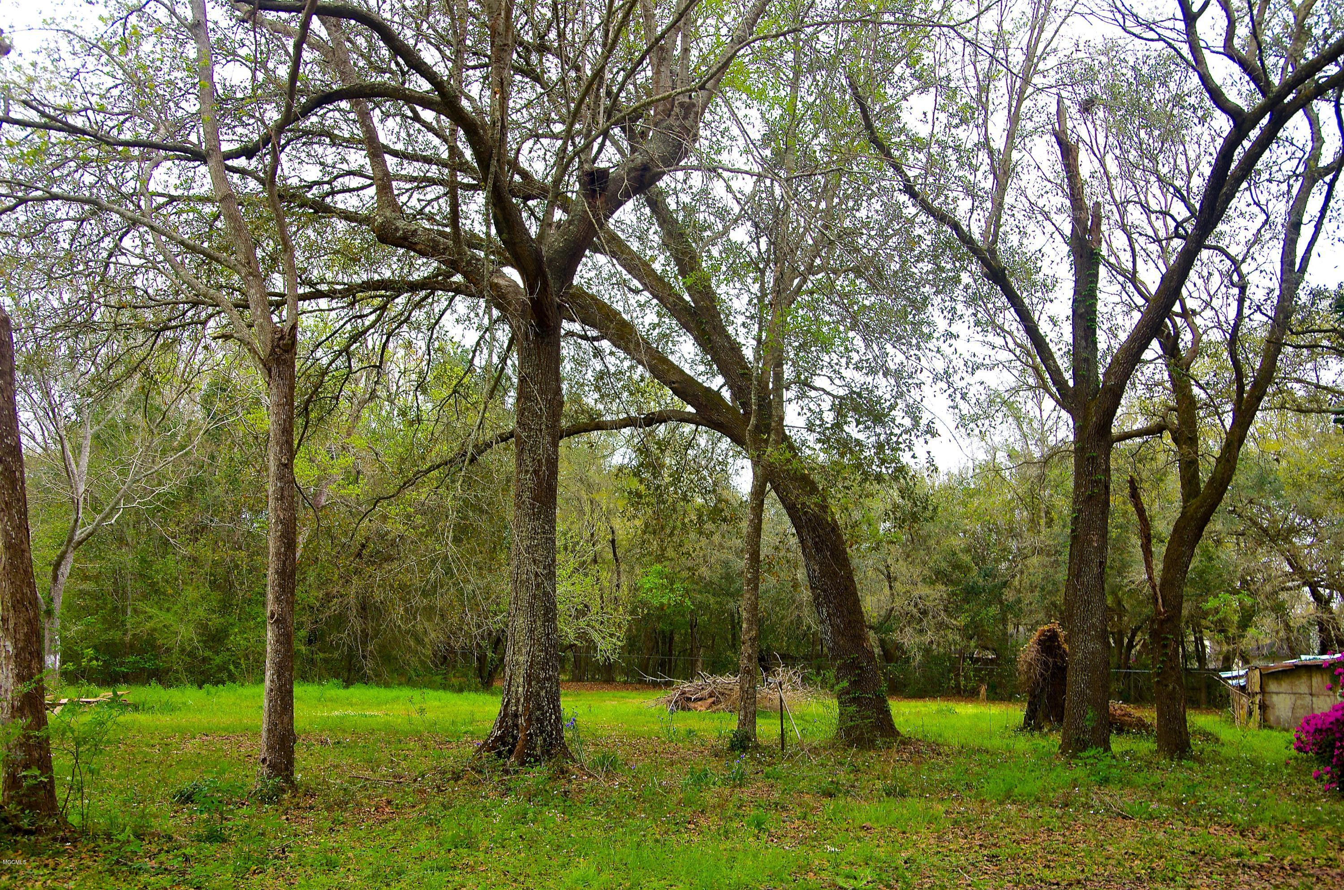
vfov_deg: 36.7
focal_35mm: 36
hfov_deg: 53.2
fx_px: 1341
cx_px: 672
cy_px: 445
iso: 100
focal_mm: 24
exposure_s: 1/125
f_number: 6.3
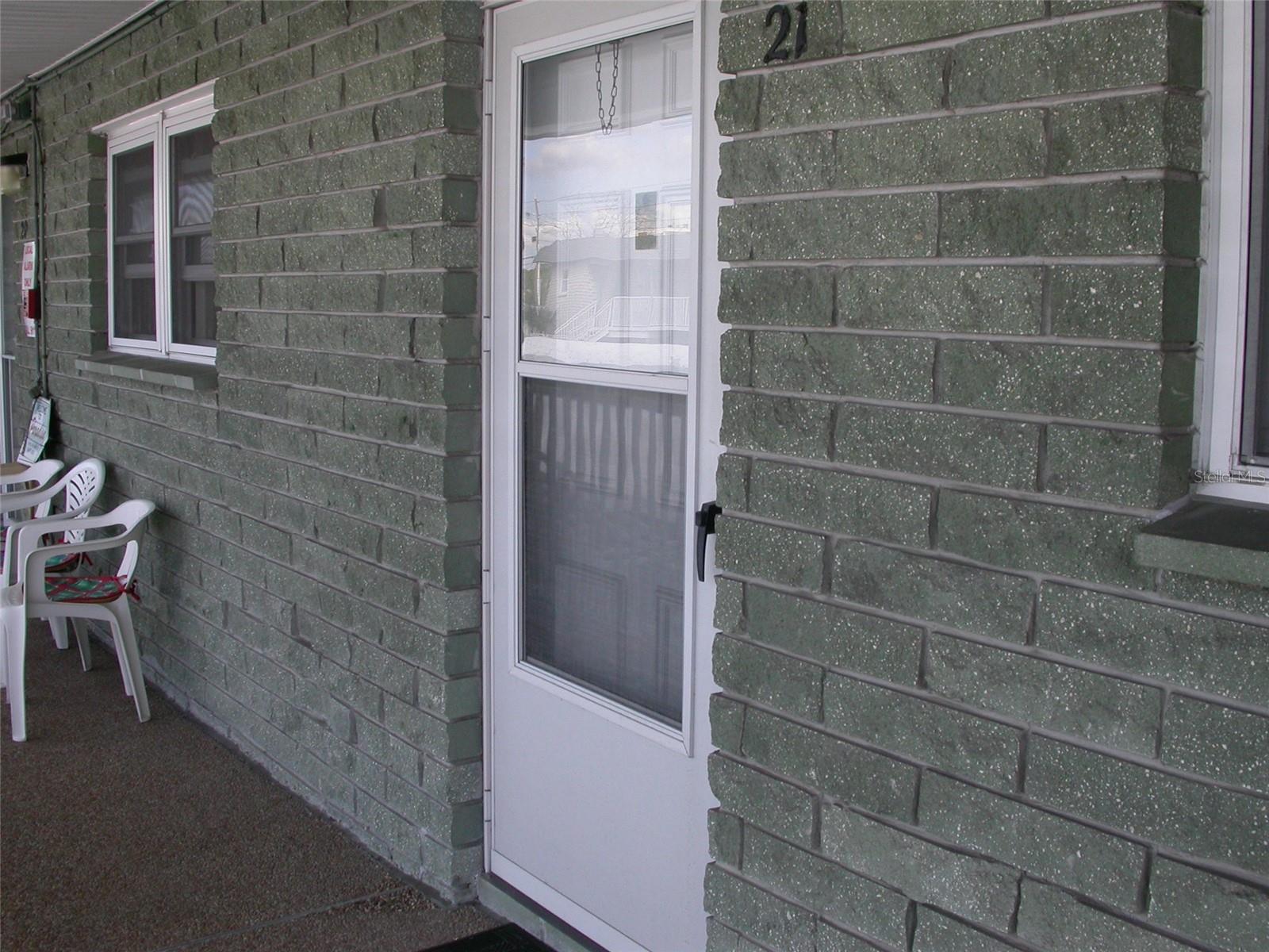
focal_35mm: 38
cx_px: 634
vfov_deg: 37.7
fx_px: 1393
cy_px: 476
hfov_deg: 49.0
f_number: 5.3
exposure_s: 1/190
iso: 100
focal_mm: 7.85
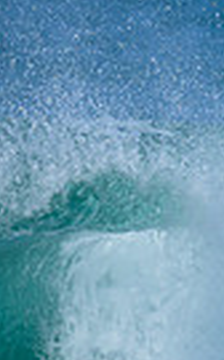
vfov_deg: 0.4
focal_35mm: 4830
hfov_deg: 0.3
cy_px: 241
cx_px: 779
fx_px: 47329
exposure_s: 1/2000
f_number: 6.3
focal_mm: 800
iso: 400
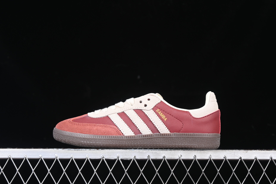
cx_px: 138
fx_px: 575
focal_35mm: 75
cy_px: 92
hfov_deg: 27.0
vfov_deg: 18.2
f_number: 6.3
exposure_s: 1/60
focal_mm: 50
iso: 160
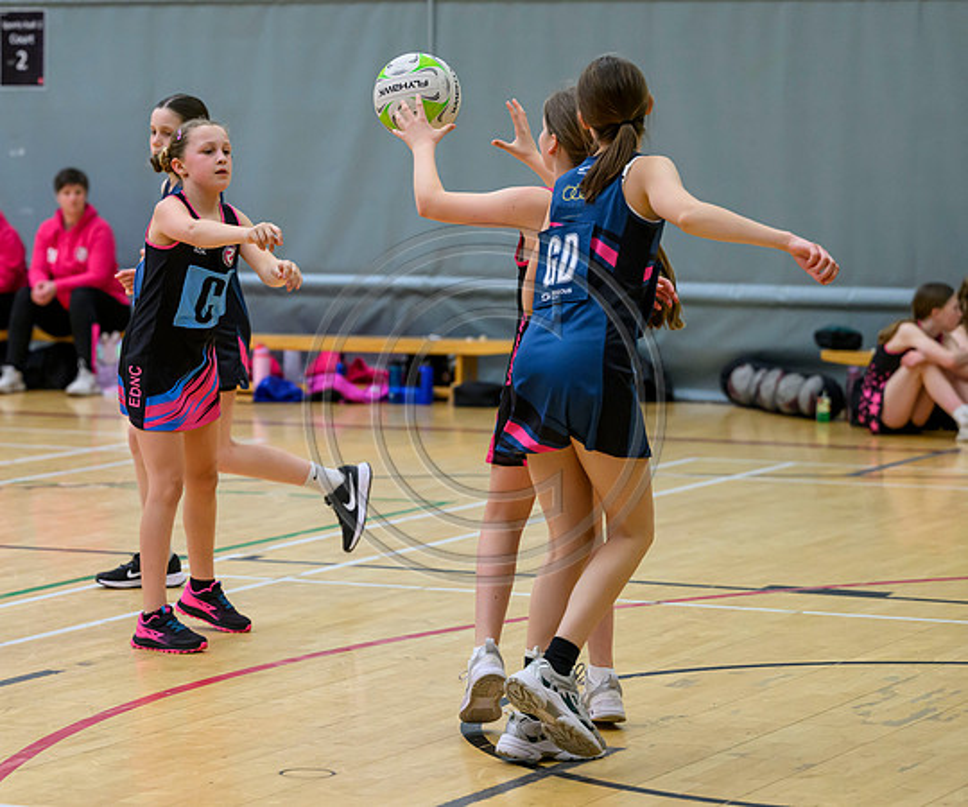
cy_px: 329
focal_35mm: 139
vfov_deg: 11.4
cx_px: 258
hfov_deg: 13.6
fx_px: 4034
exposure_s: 1/1250
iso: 3200
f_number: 3.2
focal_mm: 100
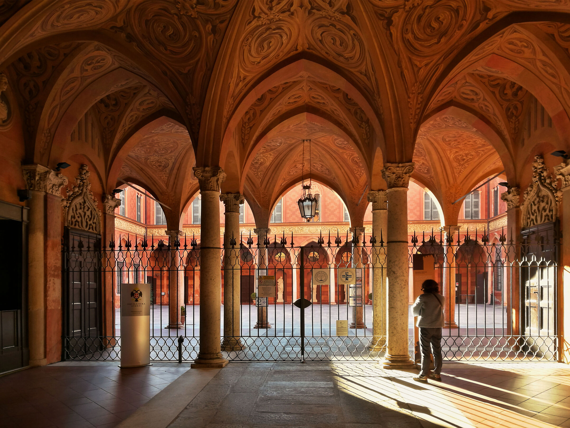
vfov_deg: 51.4
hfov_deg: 65.3
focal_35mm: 27
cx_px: 285
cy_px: 214
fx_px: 445
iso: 64
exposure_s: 1/60
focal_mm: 4.5
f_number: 2.2
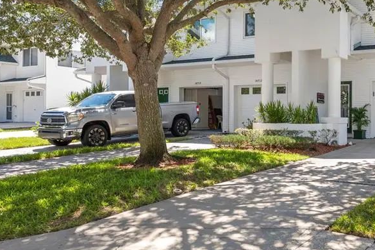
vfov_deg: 37.0
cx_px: 320
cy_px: 124
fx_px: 374
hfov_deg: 49.0
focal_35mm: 36
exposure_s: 1/60
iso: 125
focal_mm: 20.5
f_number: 11
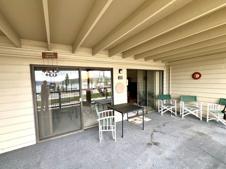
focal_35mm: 14
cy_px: 88
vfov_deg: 85.6
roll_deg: +0.3
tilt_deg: -3.1
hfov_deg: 101.9
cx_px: 105
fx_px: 91
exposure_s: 1/99
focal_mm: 1.57
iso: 50
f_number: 1.8
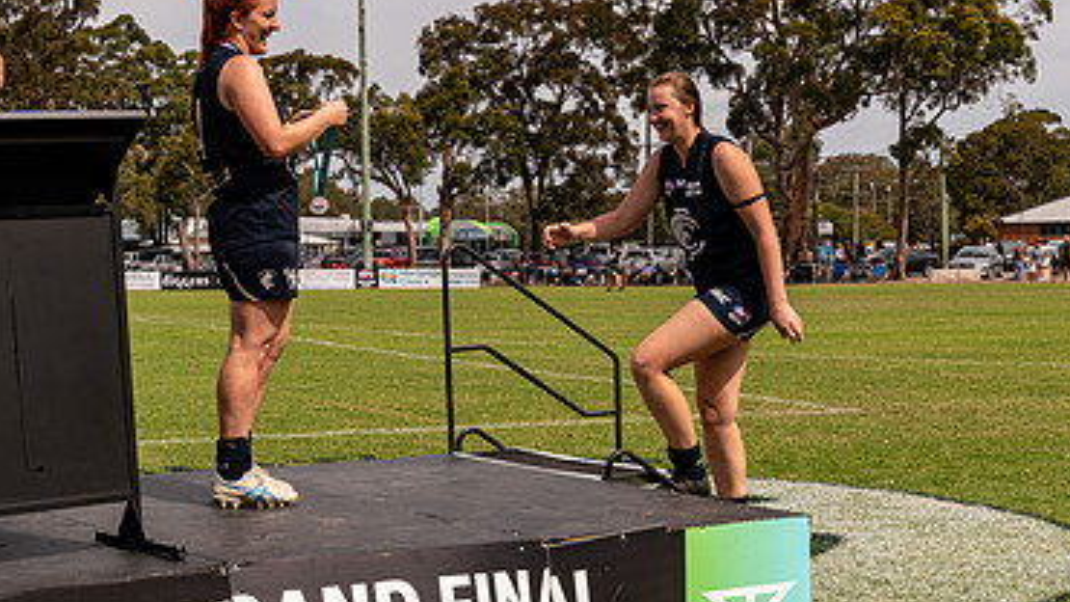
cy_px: 262
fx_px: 1816
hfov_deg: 32.3
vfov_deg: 18.8
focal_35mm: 64
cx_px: 278
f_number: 8
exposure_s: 1/640
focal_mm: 26
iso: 200
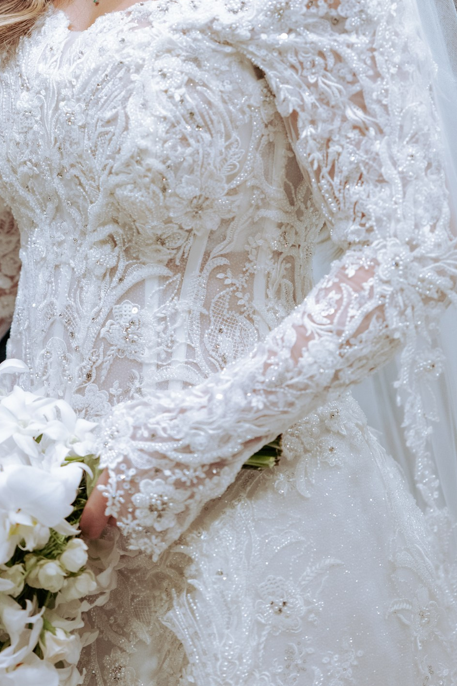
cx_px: 54
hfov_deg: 7.6
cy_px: 54
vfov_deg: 11.3
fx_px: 3429
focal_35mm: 180
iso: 1600
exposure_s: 1/160
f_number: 1.8
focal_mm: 85
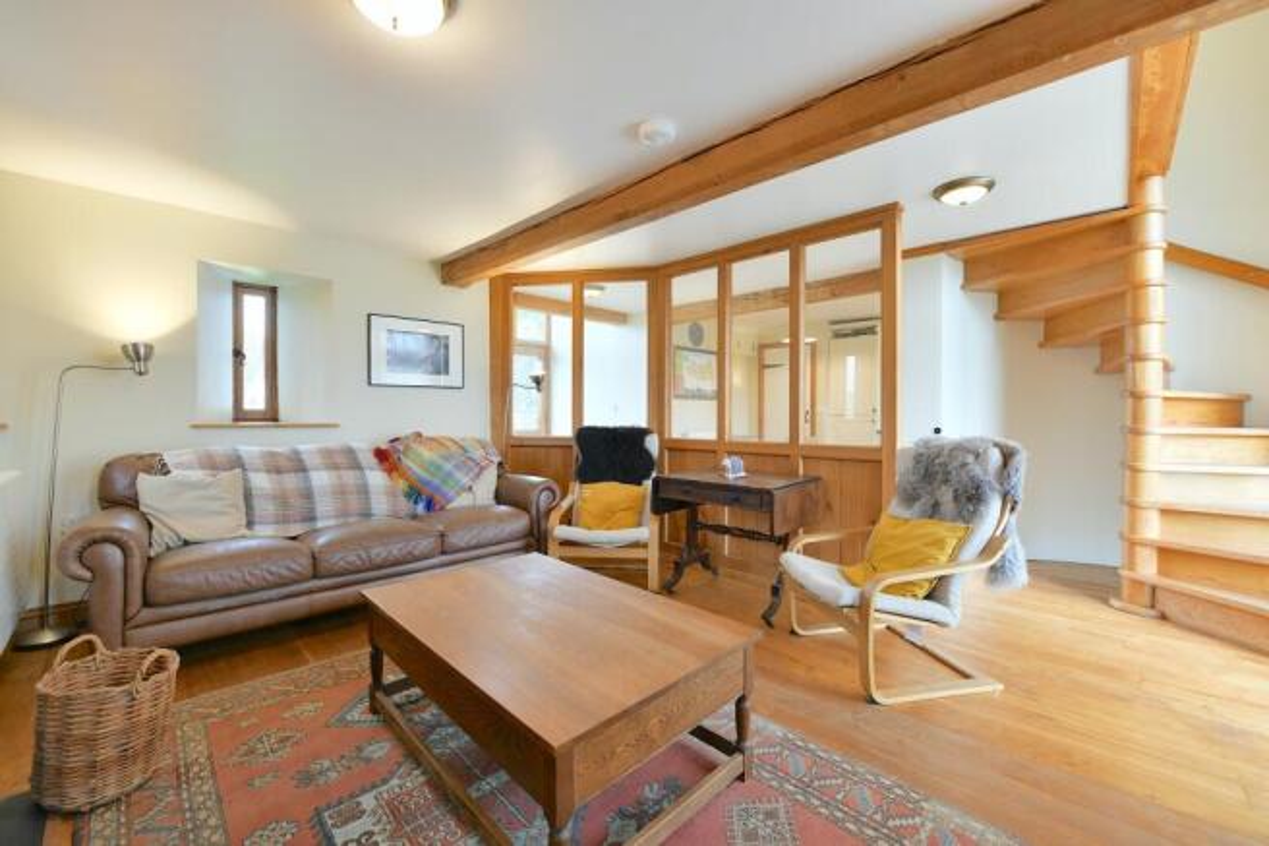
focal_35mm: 14
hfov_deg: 104.3
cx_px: 634
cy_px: 423
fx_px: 493
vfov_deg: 81.2
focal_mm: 14
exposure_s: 1/15
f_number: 5.6
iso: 160
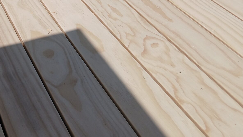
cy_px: -49
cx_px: 30
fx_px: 393
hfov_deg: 32.8
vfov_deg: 18.2
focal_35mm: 61
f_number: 1.8
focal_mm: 3.98
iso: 20
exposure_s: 1/1481
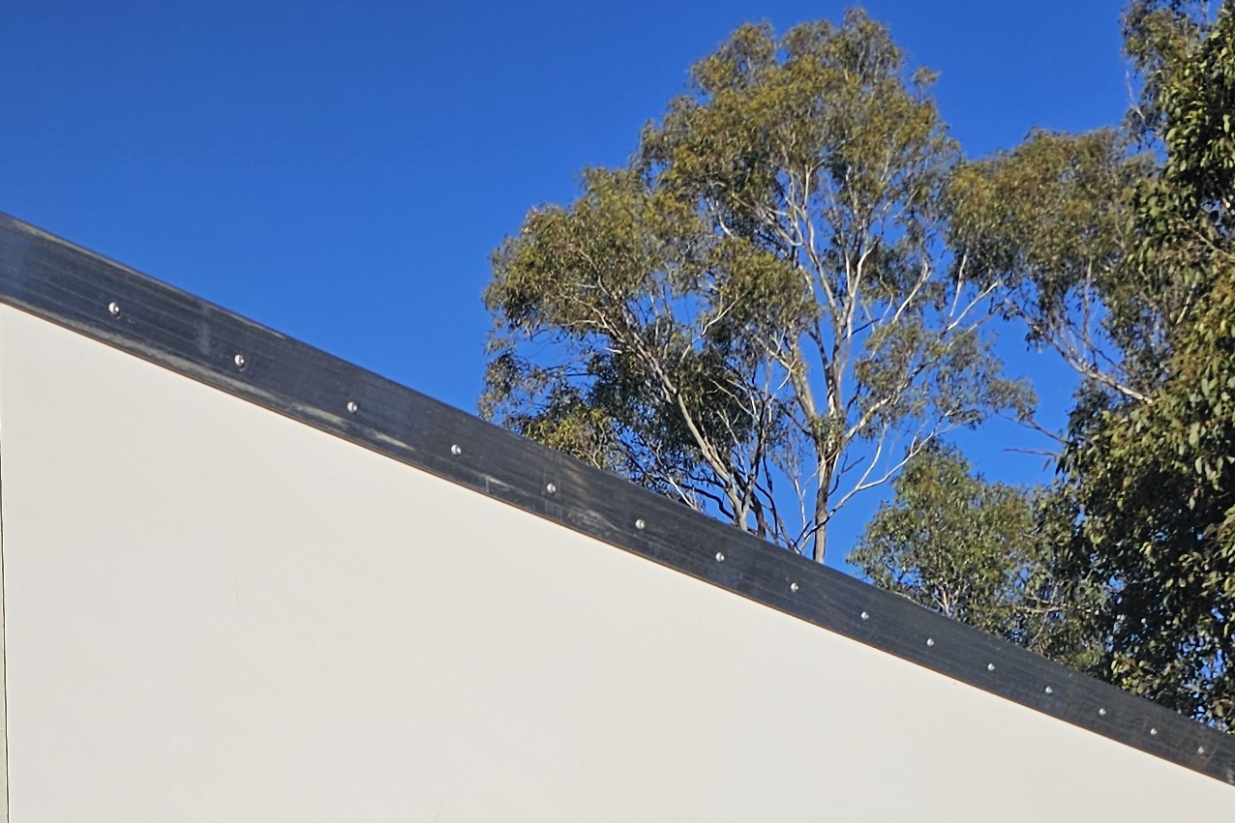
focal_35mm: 75
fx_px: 2573
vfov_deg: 15.8
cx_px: 253
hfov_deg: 26.5
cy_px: 1440
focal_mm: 6.3
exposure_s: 1/1677
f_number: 1.7
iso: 12
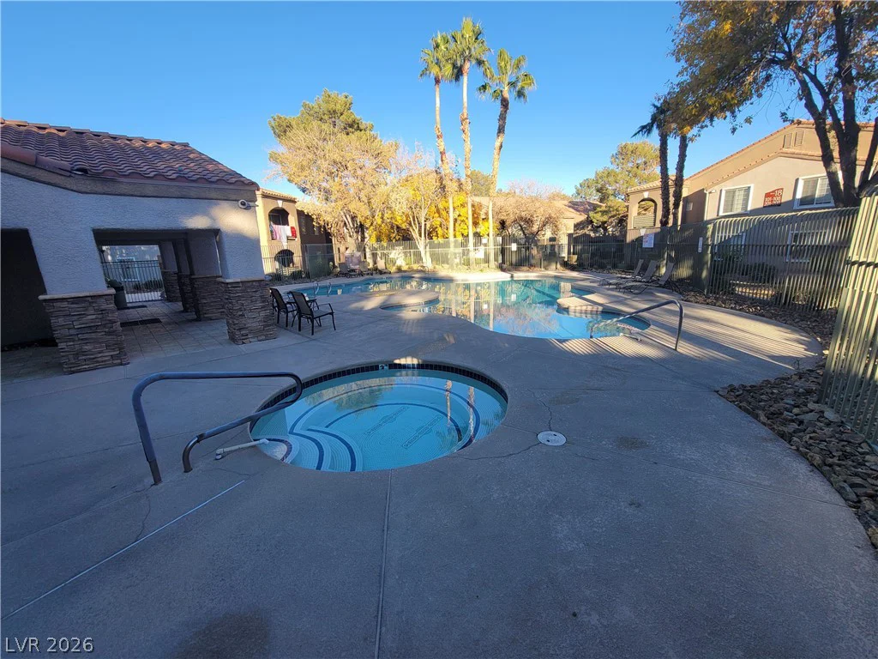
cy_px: 330
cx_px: 439
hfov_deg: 106.2
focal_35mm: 13
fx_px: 330
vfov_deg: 89.9
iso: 64
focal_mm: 2.2
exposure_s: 1/668
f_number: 2.2
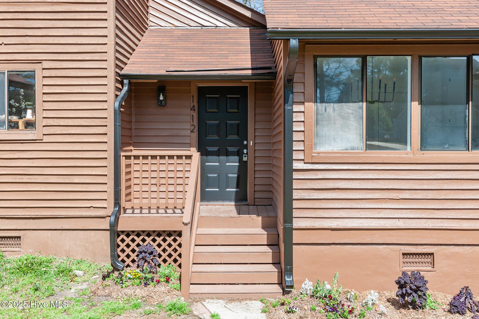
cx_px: 240
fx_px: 465
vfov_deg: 37.8
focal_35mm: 35
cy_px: 160
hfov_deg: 54.5
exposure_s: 1/320
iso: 400
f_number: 9
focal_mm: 35
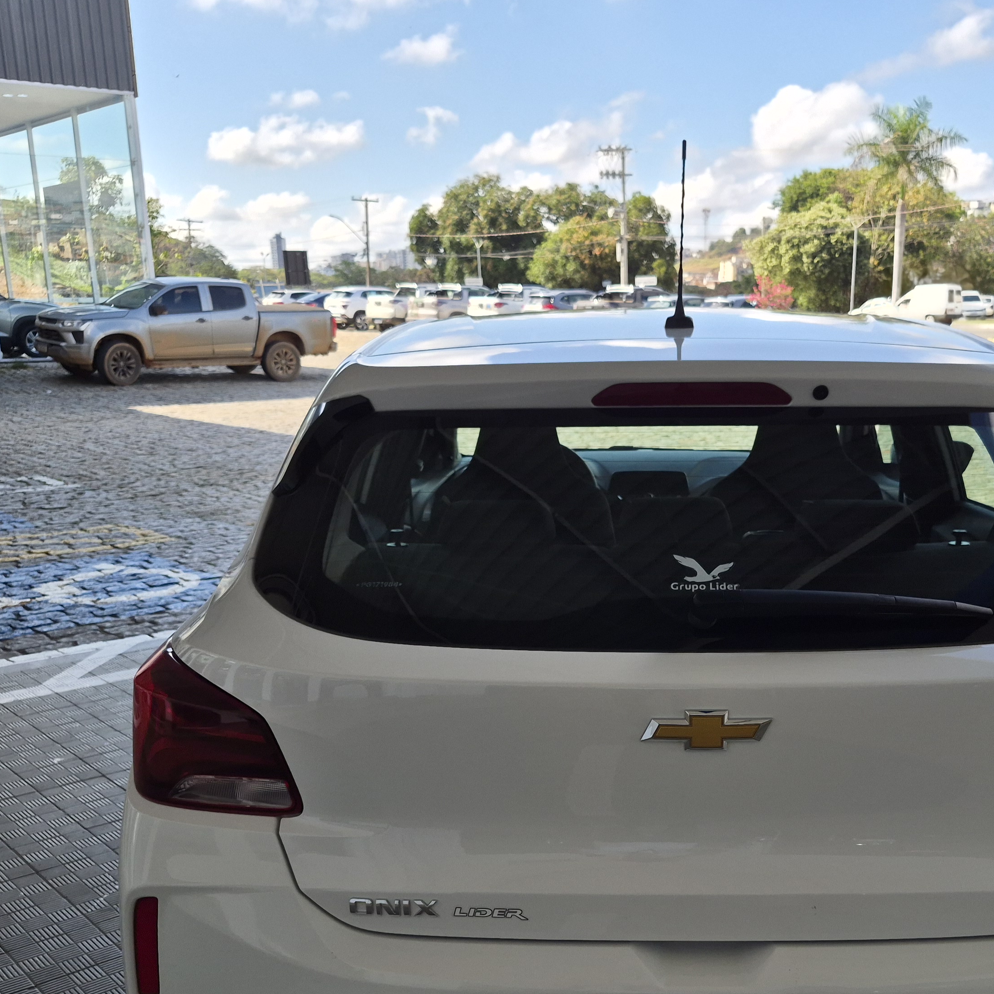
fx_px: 1202
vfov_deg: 44.2
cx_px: 620
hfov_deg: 44.6
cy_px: 674
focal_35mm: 37
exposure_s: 1/3080
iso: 80
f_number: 1.8
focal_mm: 5.4
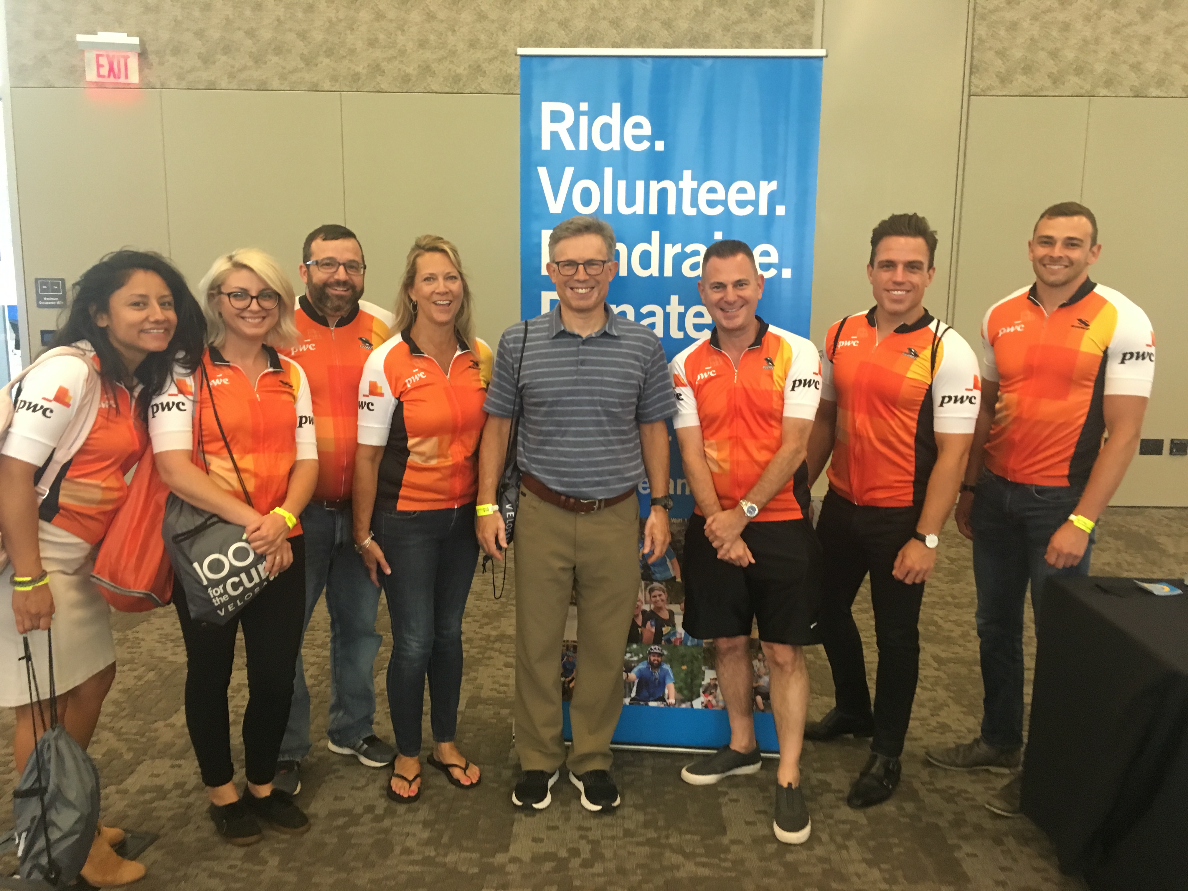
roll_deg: +0.8
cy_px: 446
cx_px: 594
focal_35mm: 29
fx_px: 995
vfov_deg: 48.2
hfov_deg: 61.7
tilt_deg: -10.1
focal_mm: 4.15
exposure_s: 1/24
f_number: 2.2
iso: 200
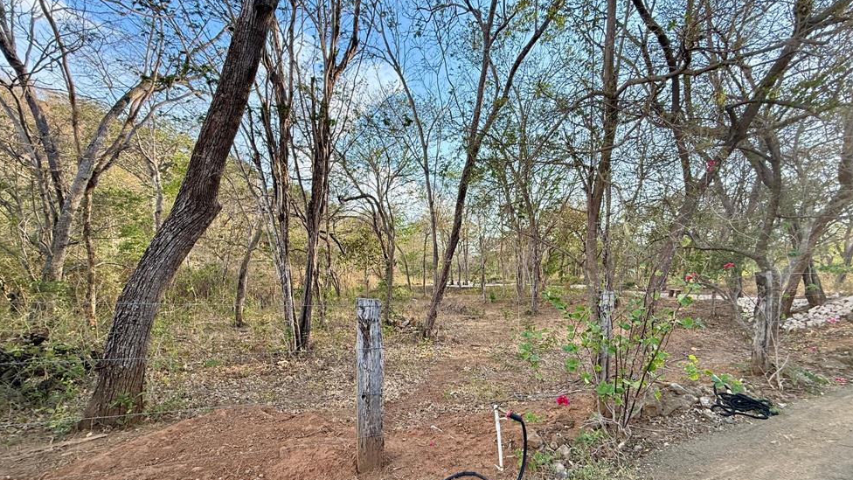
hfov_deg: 99.4
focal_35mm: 16
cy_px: 297
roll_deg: -0.1
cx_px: 430
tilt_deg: -5.8
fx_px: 362
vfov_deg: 66.2
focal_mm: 2.22
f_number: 2.2
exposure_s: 1/413
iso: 64
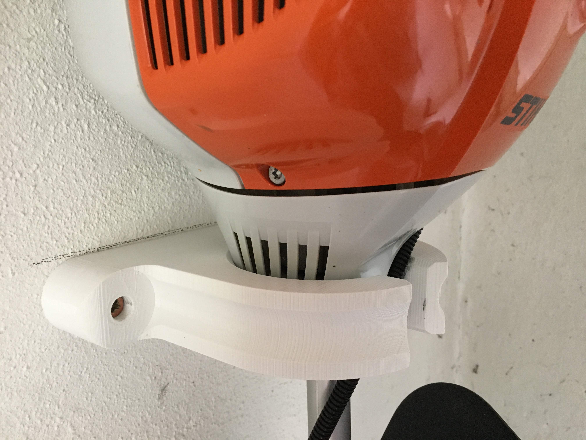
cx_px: 293
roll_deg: +0.9
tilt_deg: -9.7
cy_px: 220
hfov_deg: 61.7
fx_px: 491
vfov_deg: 48.2
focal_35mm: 29
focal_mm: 4.15
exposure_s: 1/25
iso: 200
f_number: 2.2
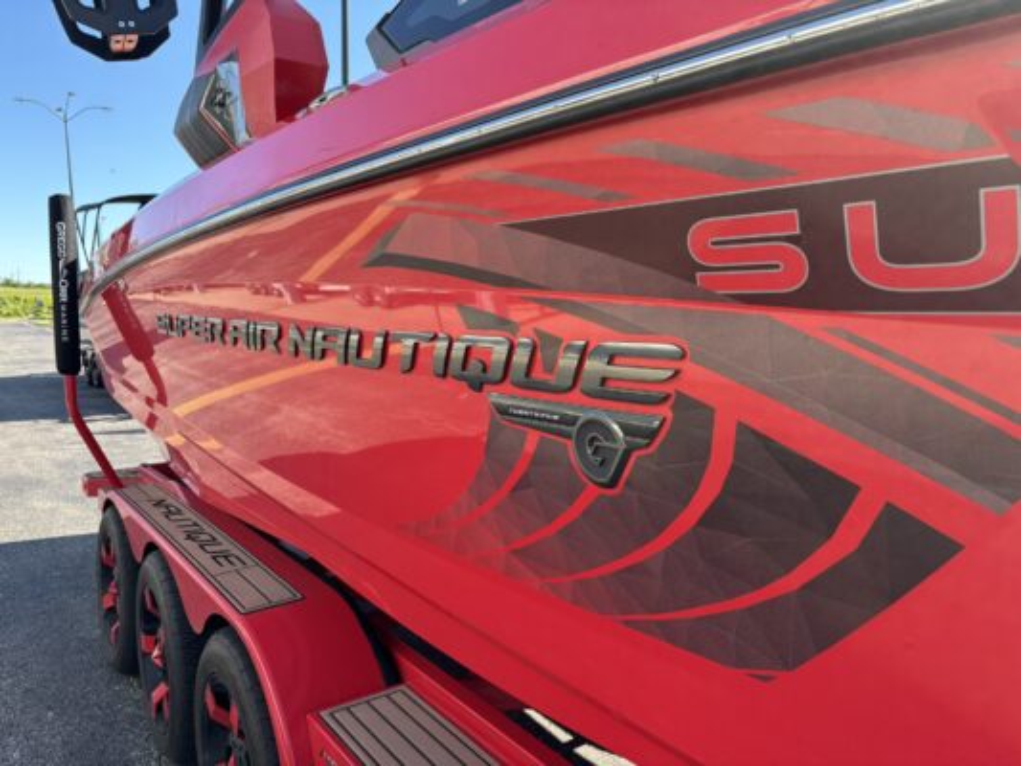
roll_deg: +0.2
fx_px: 767
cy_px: 383
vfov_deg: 53.1
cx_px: 510
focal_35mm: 26
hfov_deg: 67.3
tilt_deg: -4.4
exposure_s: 1/544
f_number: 1.6
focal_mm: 5.96
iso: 50
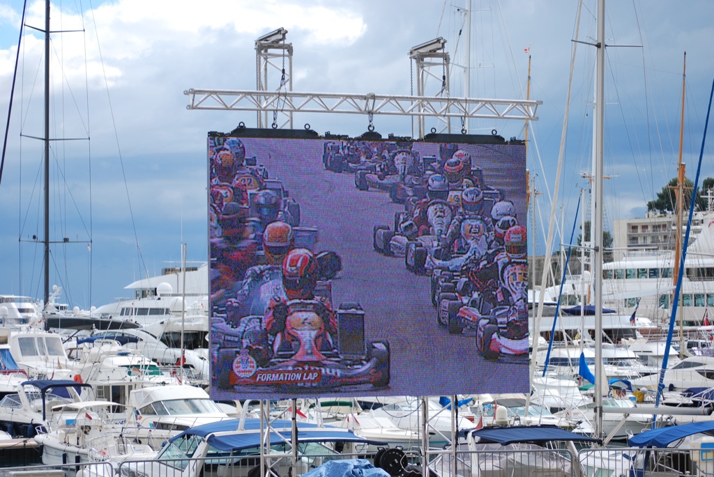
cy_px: 238
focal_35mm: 98
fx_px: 1936
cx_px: 357
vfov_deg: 14.1
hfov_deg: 20.9
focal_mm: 65
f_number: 5.6
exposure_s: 1/500
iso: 160
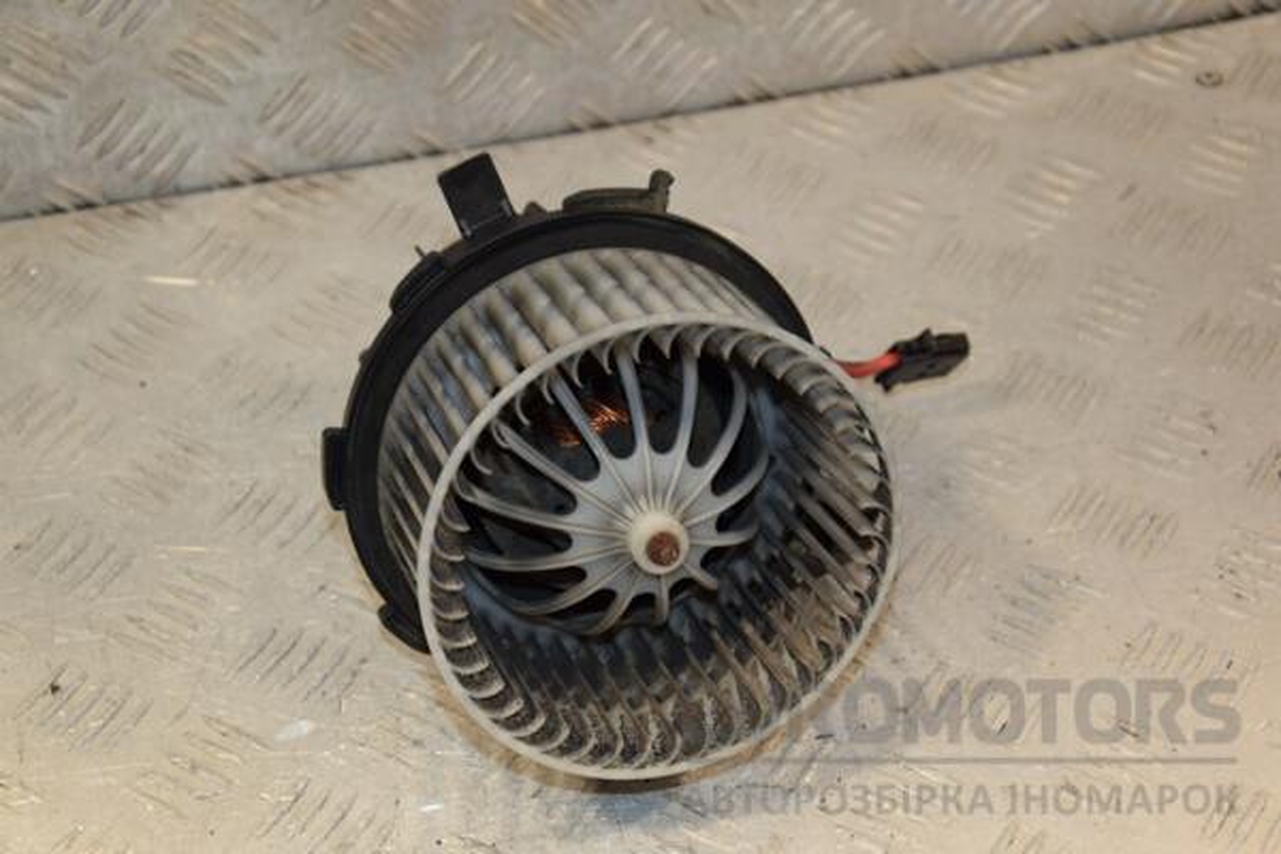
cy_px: 427
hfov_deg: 26.0
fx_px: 2775
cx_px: 640
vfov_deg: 17.5
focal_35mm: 78
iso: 800
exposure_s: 1/200
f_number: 5.6
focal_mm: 52
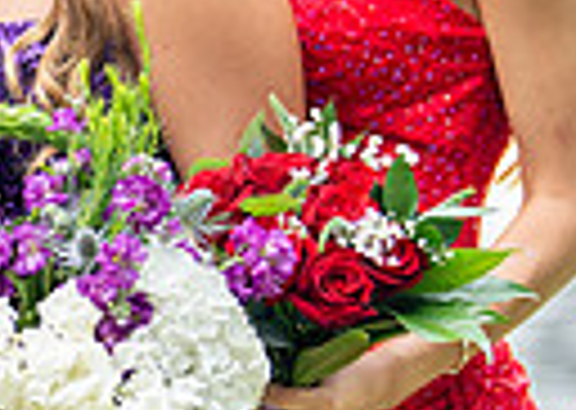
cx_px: -35
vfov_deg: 5.2
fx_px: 4492
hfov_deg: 7.3
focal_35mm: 275
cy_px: -9
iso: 160
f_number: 1.2
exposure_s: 1/800
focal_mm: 50
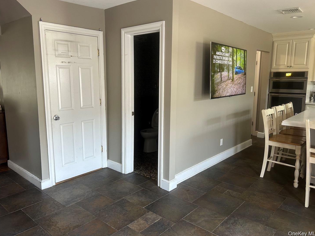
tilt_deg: -9.1
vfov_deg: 51.3
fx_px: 246
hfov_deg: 65.3
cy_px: 115
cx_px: 158
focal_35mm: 27
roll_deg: -0.5
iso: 125
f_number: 1.5
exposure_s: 1/60
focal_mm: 5.7
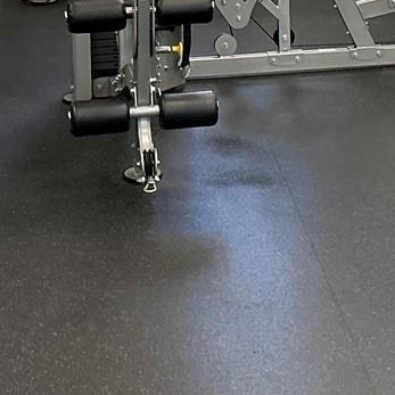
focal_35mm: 114
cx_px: 345
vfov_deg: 14.6
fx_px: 1472
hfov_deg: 15.1
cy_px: -131
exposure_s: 1/62
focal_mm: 3
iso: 64
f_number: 1.8
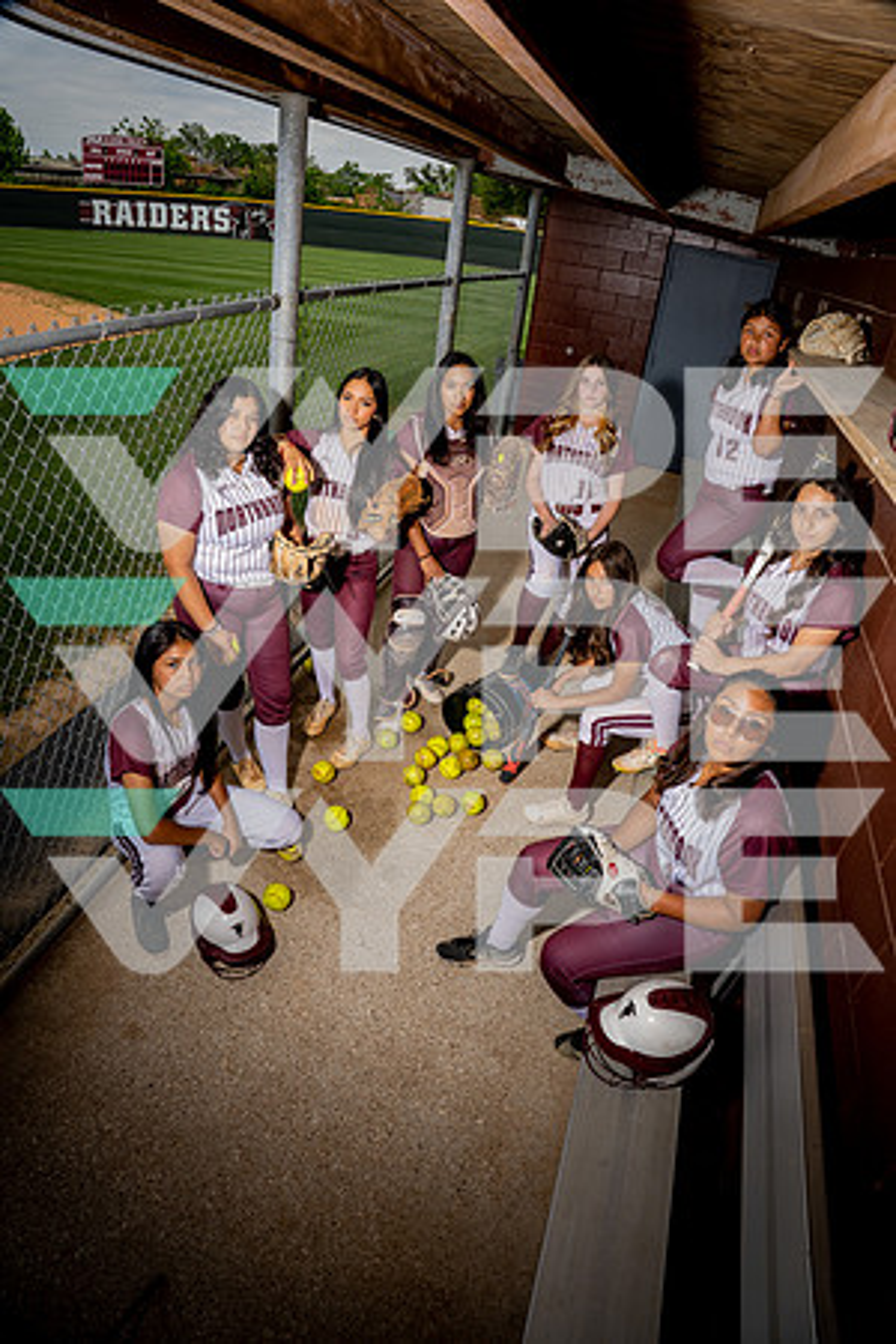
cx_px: 448
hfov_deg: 61.9
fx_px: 747
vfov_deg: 84.0
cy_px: 672
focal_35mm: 20
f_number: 13
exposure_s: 1/250
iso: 200
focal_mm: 20
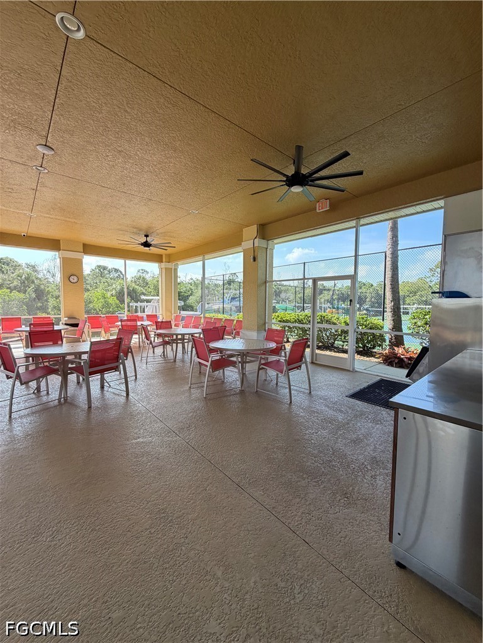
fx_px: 260
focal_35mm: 14
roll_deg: -1.4
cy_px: 322
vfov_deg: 102.1
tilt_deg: -3.1
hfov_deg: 85.7
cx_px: 242
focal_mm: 2.22
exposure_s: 1/192
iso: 50
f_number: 2.2
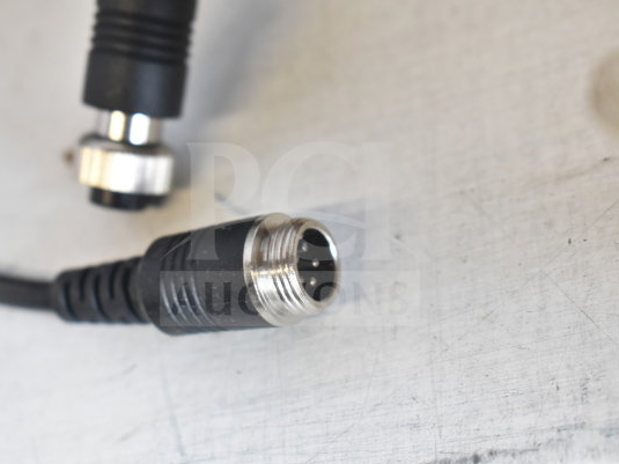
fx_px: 1412
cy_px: 234
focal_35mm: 79
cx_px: 289
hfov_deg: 24.7
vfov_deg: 18.7
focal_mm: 48
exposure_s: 1/80
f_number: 5.3
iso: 1250
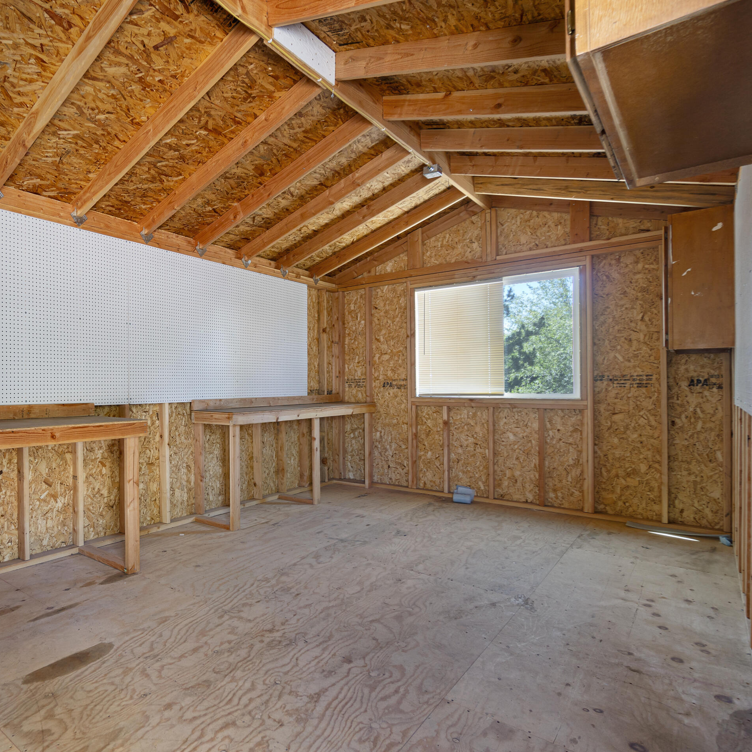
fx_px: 492
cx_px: 191
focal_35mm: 20
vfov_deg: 74.8
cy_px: 390
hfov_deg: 70.0
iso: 100
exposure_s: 2.5
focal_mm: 10
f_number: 7.1
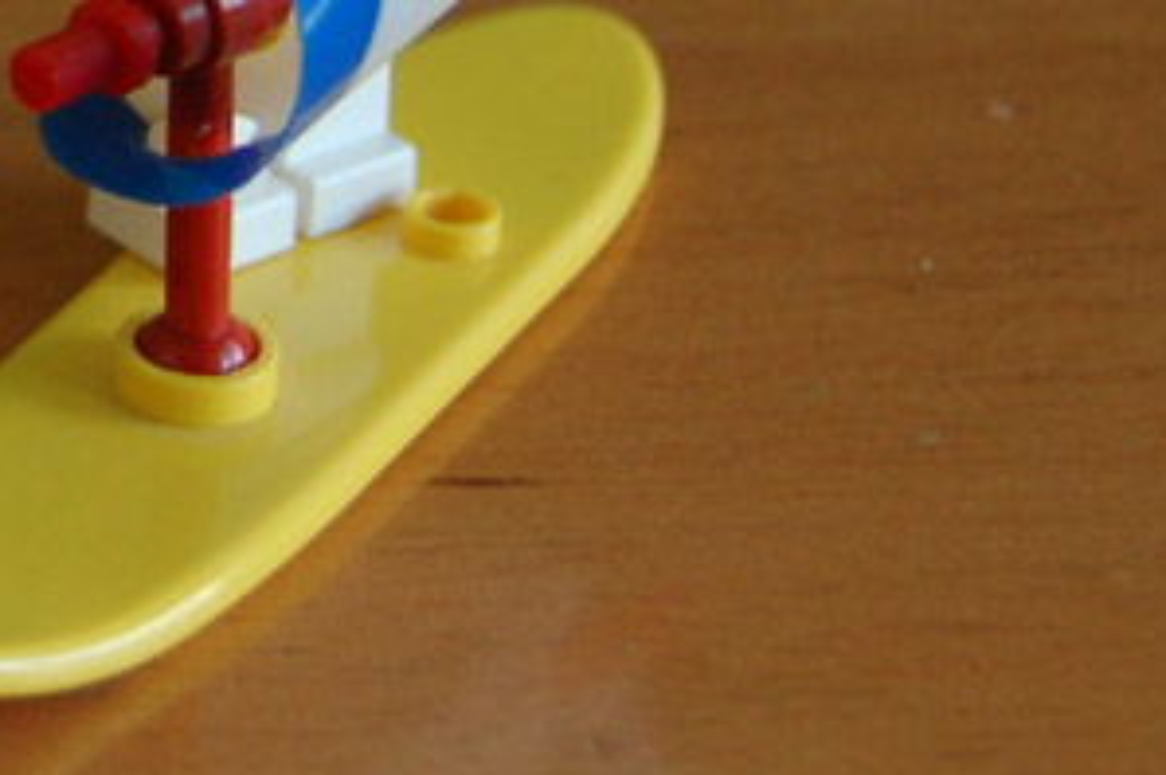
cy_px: -474
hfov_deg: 10.9
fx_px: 5856
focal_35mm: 181
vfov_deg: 7.4
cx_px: -661
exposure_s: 1/60
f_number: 4.2
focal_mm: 30
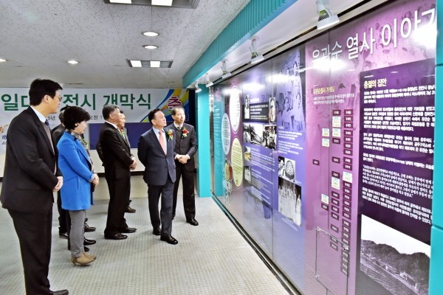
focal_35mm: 24
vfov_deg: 53.1
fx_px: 295
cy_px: 148
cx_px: 222
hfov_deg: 73.7
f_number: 5
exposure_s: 1/100
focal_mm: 24
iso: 3200
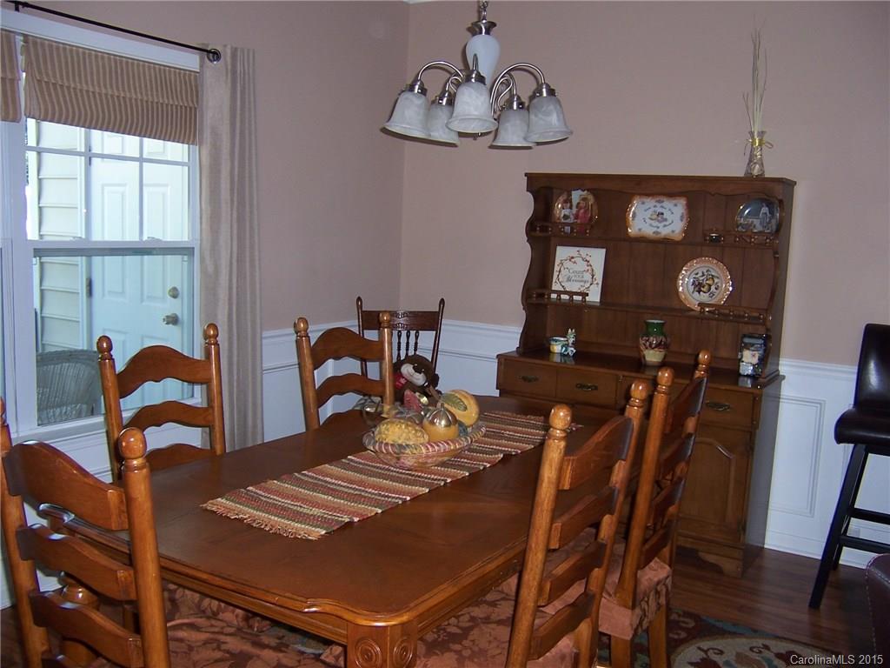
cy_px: 334
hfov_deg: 55.4
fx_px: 848
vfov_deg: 42.9
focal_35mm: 33
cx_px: 445
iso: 80
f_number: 2.8
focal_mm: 5.5
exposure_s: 1/60
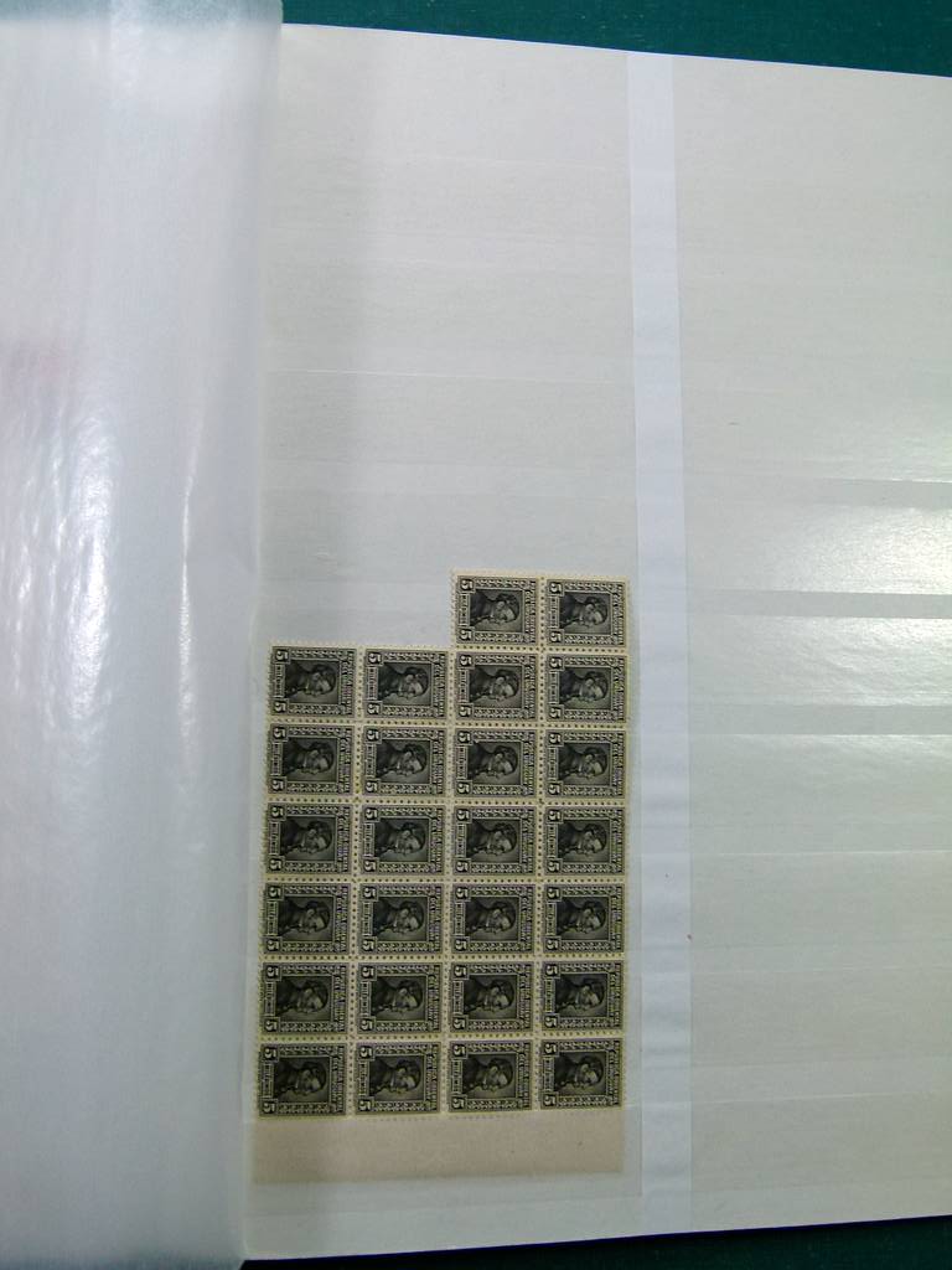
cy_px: 635
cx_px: 476
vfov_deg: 54.0
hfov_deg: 41.8
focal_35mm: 34
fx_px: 1247
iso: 100
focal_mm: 6.2
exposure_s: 1/100
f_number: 4
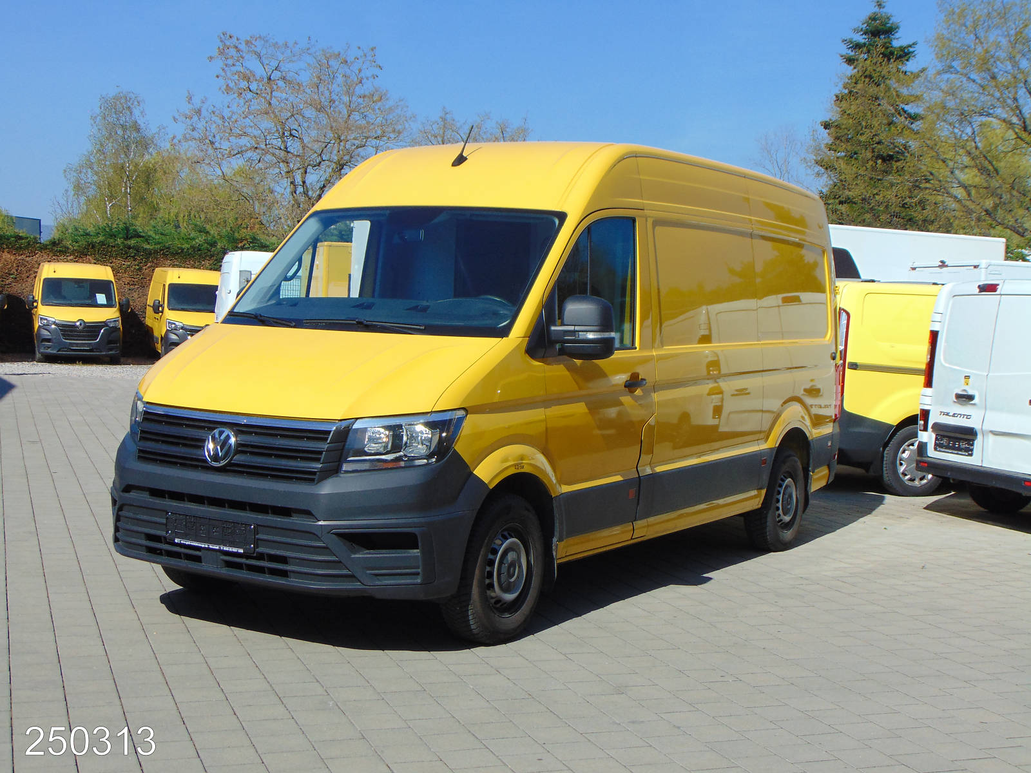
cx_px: 516
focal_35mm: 50
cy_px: 386
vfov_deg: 29.1
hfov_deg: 38.2
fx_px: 1489
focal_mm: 9
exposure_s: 1/250
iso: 100
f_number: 9
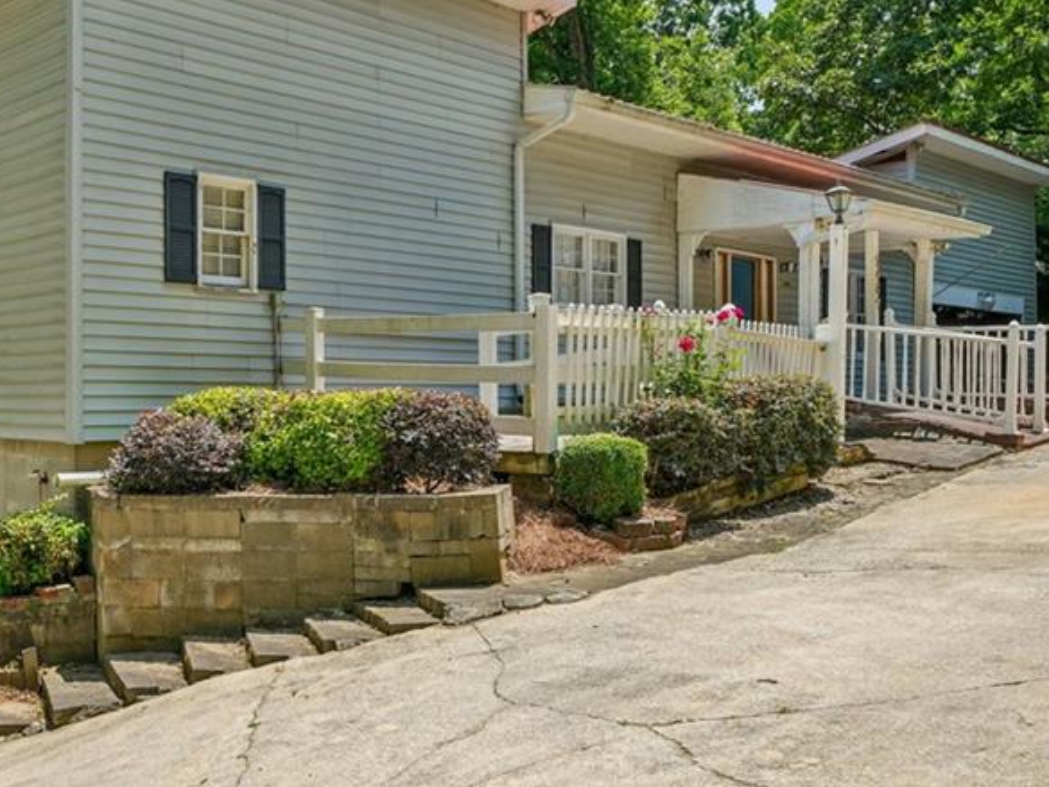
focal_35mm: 37
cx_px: 260
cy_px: 367
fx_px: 1121
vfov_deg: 38.7
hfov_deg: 48.2
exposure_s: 1/100
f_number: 8
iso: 100
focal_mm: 22
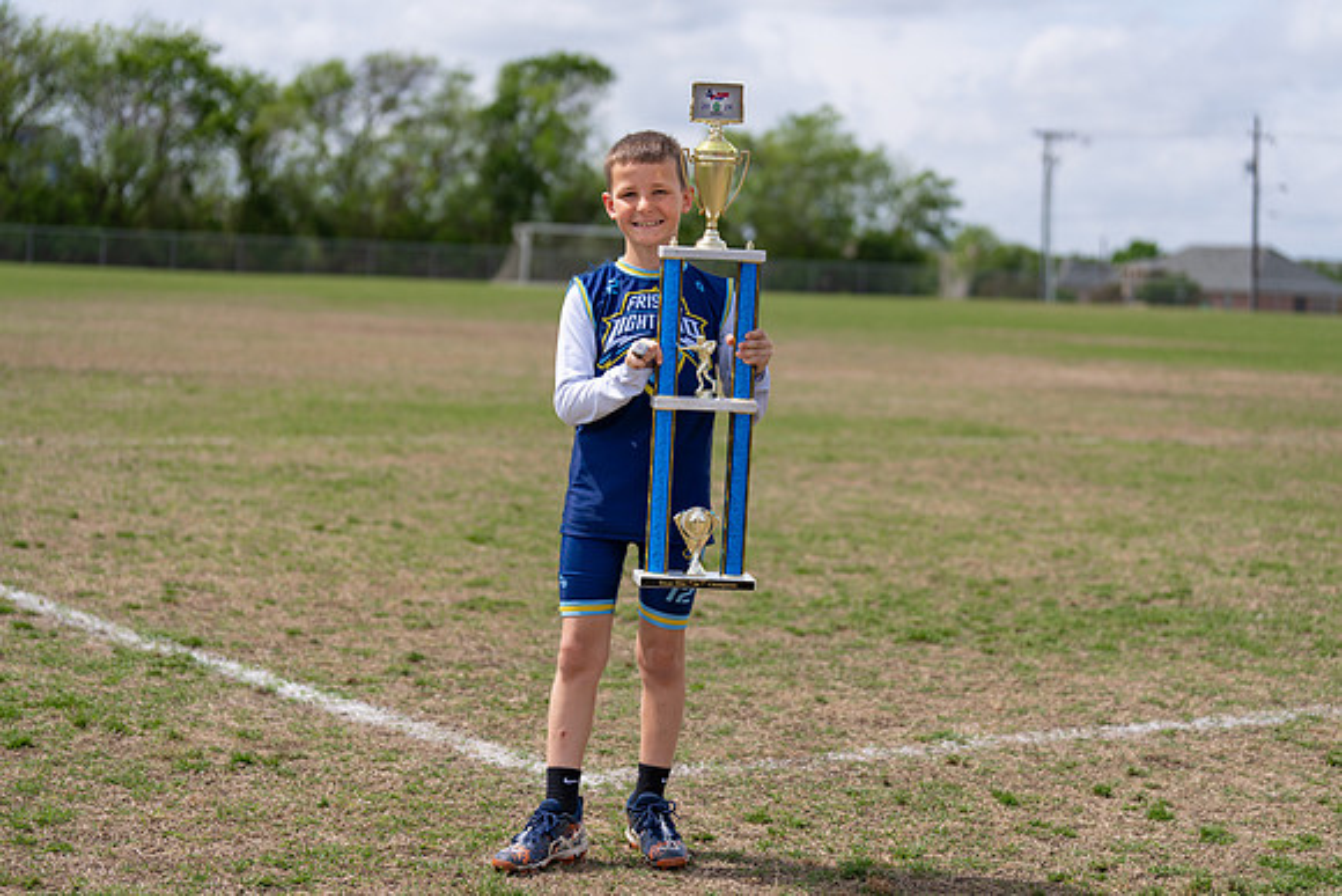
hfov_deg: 28.8
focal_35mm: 70
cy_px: 448
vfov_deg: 19.5
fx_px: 2610
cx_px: 671
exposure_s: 1/2000
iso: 100
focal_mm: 70
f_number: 2.8
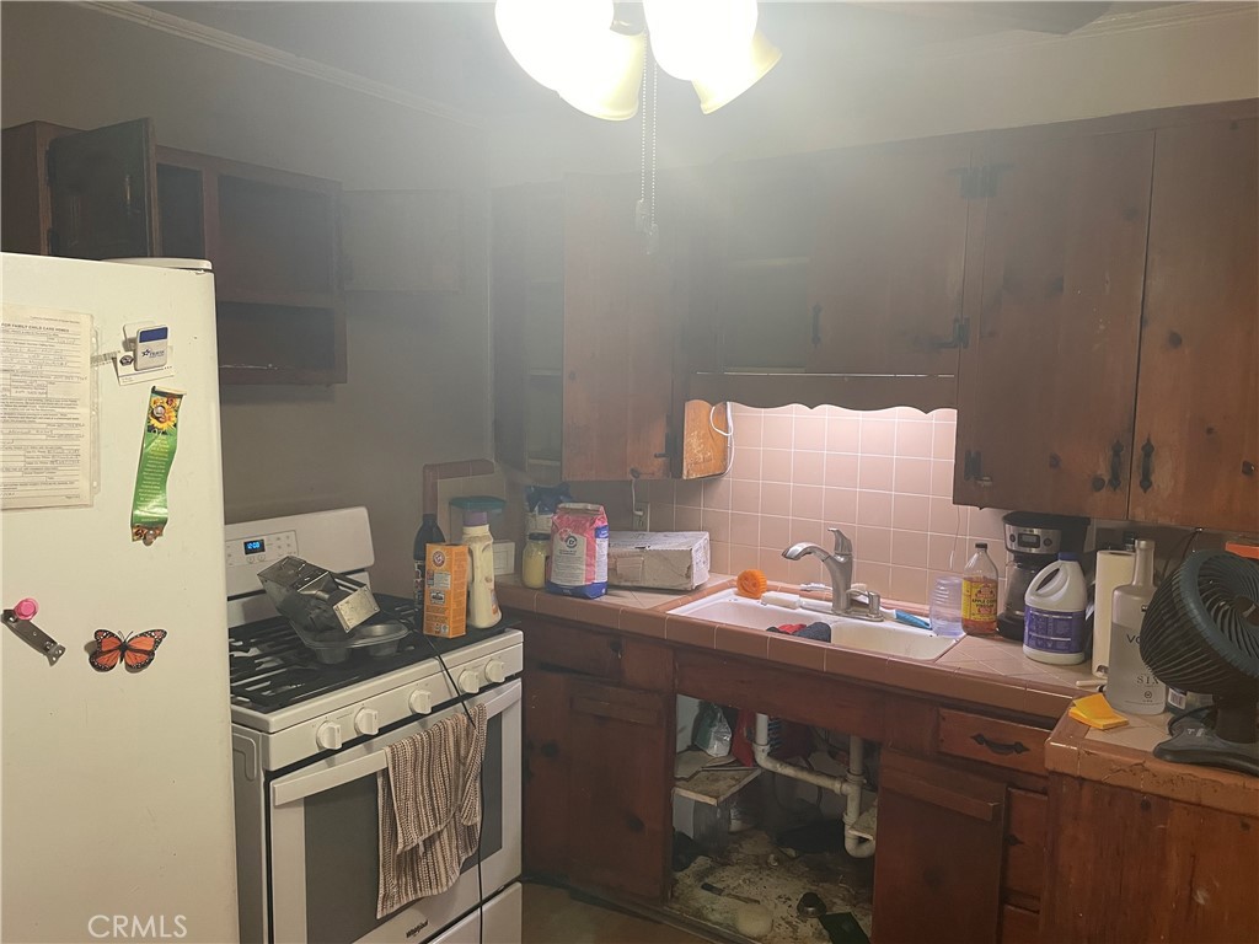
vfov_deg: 53.1
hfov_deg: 67.3
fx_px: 946
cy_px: 472
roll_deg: -0.8
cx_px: 630
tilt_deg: -6.2
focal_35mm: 26
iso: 125
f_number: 1.6
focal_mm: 4.2
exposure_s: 1/60
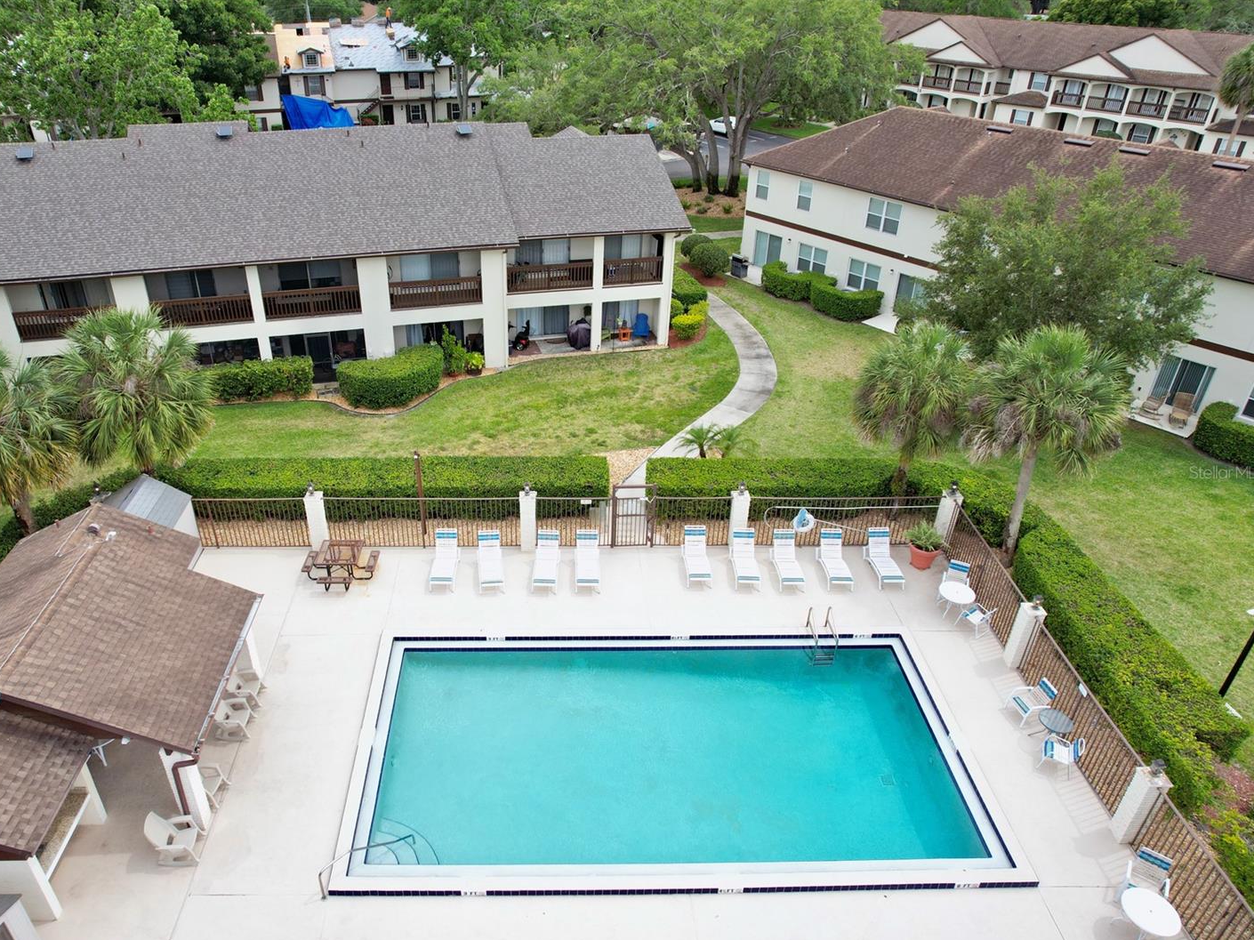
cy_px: 472
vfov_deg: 56.8
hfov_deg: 71.4
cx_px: 557
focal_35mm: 24
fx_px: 869
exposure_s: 1/1600
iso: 200
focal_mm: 8.38
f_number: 2.8
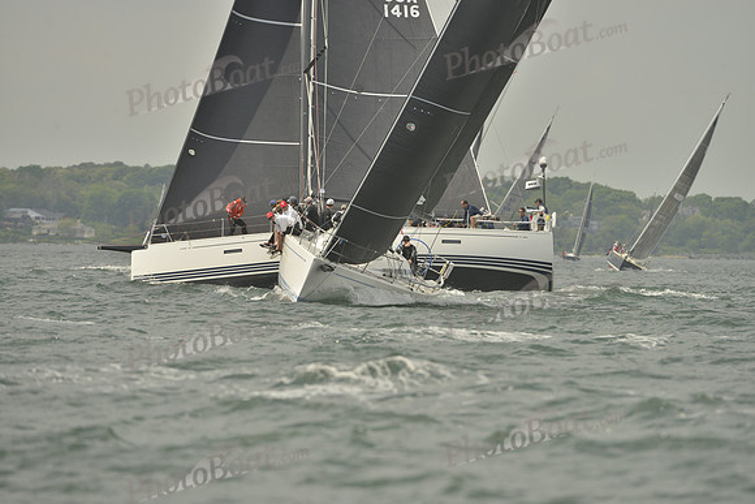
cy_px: 252
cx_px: 378
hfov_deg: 5.2
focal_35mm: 400
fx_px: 8390
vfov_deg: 3.4
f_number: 8
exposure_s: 1/1250
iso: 280
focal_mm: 400
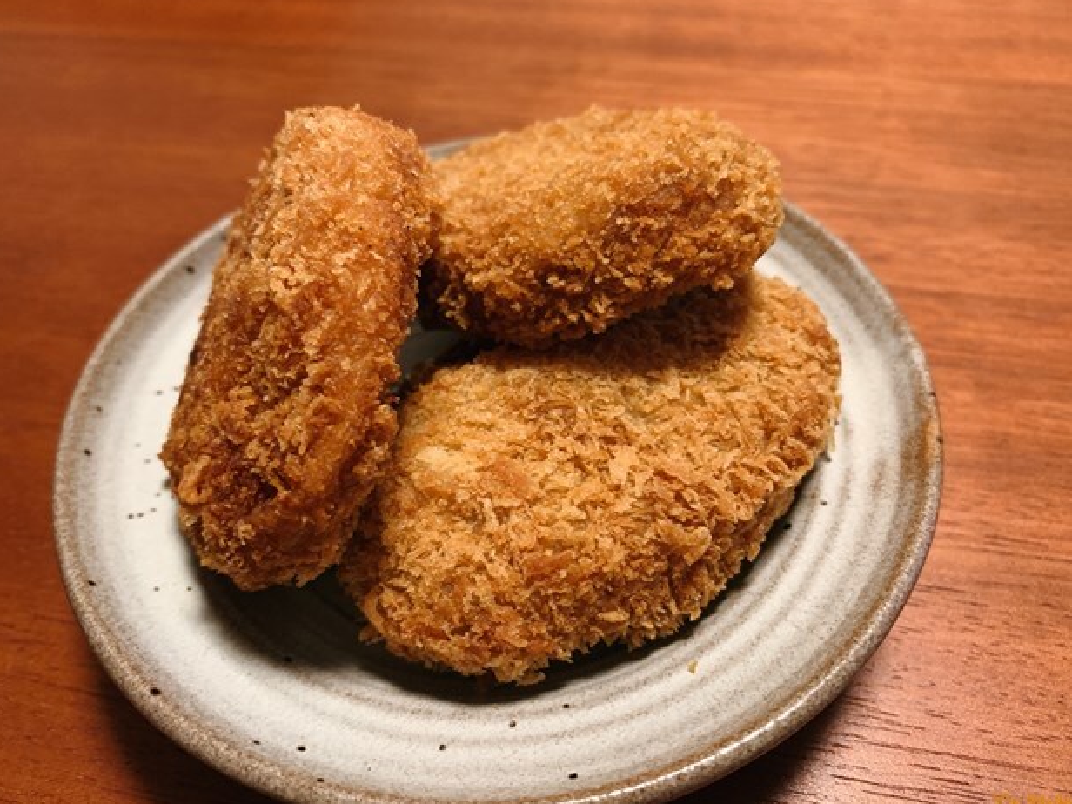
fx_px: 836
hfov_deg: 65.3
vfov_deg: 51.4
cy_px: 397
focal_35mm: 27
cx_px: 519
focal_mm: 4.25
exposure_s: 1/60
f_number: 1.8
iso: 320
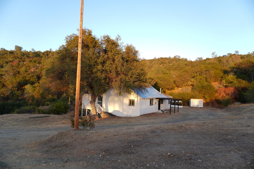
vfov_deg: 53.1
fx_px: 169
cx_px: 127
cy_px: 84
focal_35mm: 24
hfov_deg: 73.7
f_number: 3.5
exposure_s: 1/60
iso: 50
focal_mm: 16
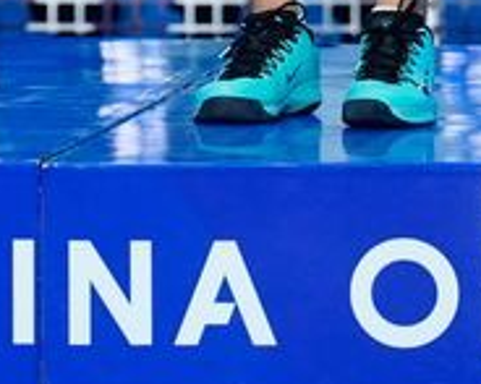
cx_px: -193
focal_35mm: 641
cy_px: -483
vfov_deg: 2.4
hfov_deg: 3.0
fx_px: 9120
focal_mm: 123
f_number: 2
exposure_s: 1/640
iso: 1250
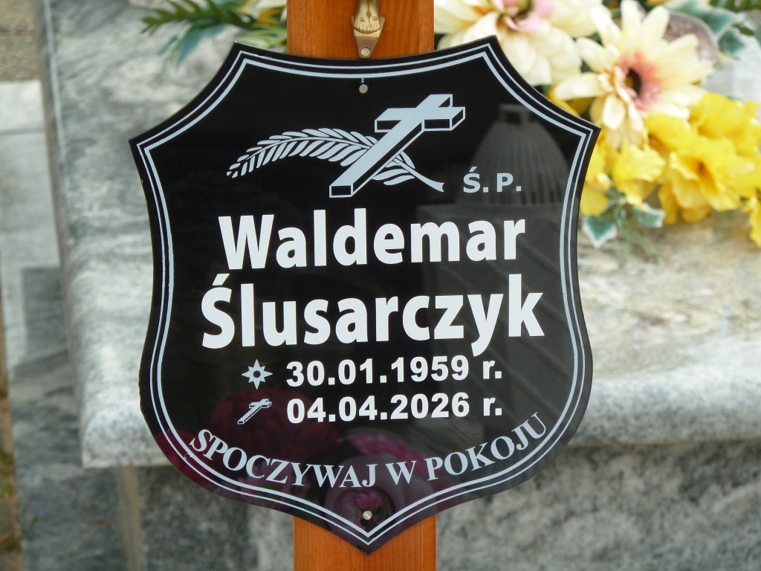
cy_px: 286
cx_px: 380
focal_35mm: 210
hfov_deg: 9.4
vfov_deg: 7.1
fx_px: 4617
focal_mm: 34.4
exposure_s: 1/200
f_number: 4.6
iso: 80
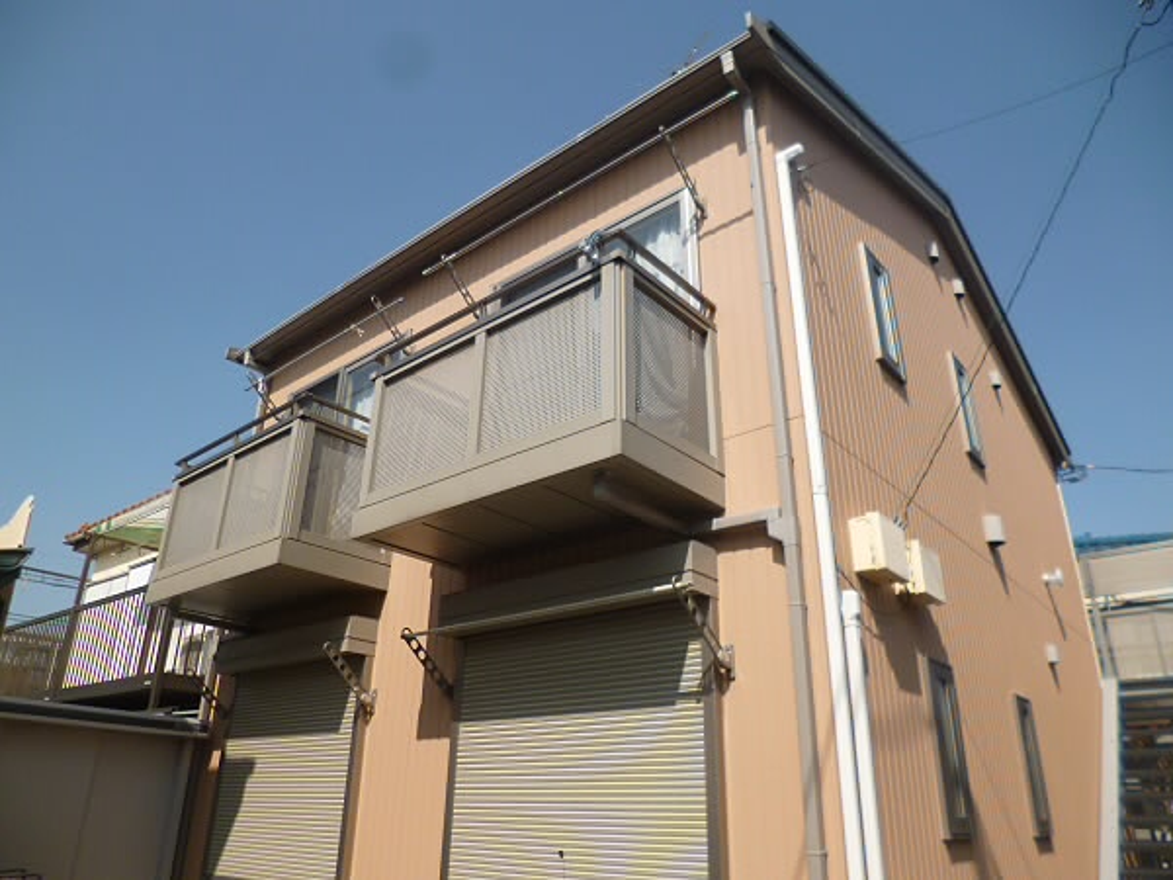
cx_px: 586
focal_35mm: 24
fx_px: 813
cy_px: 440
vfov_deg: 56.8
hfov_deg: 71.6
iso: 100
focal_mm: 4.3
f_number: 9
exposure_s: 1/160
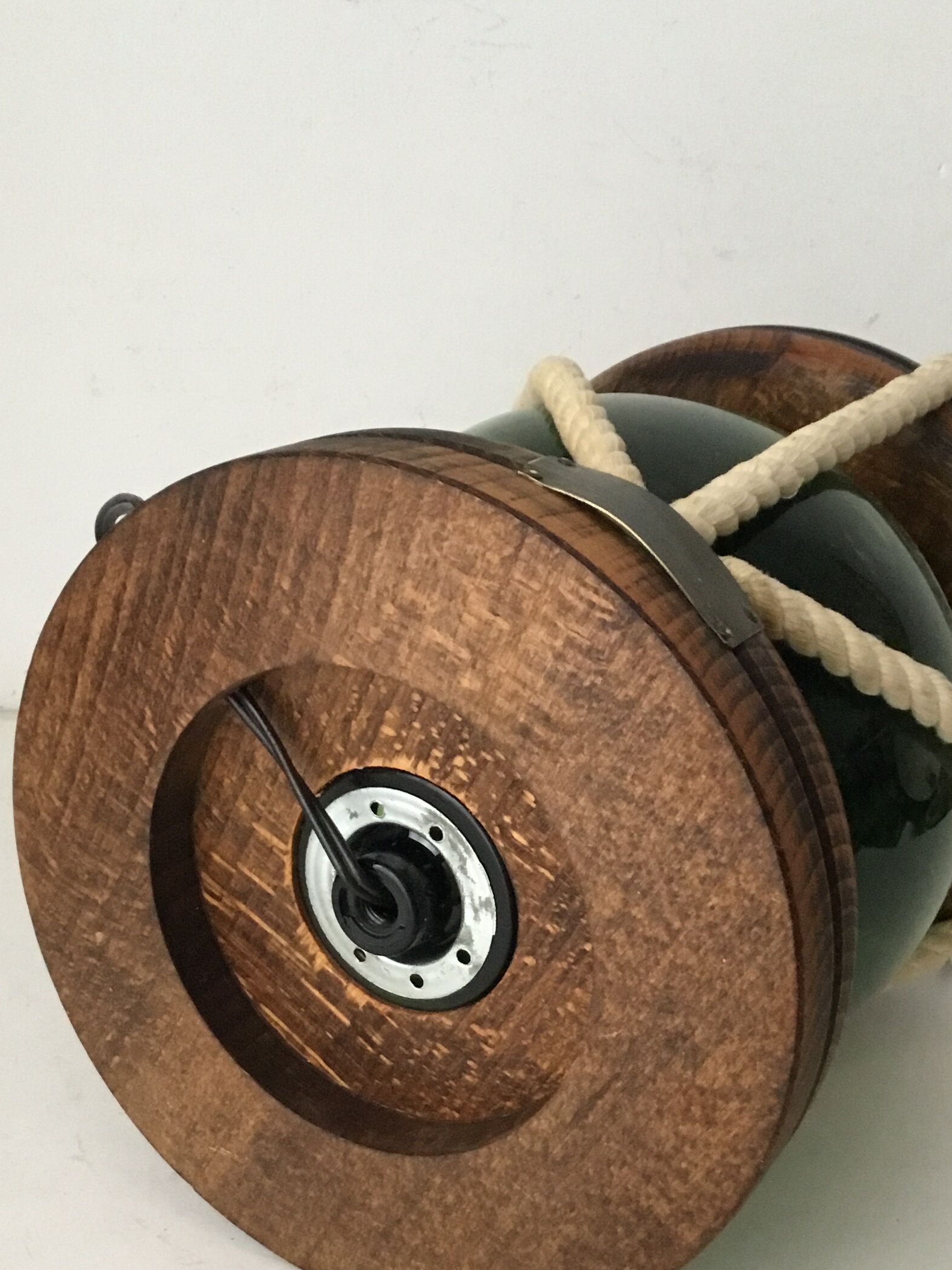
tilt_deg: -22.8
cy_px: 780
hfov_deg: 30.3
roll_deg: -2.9
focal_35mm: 48
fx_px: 1760
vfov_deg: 39.4
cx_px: 508
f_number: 2.4
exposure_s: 1/25
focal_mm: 3.3
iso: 200
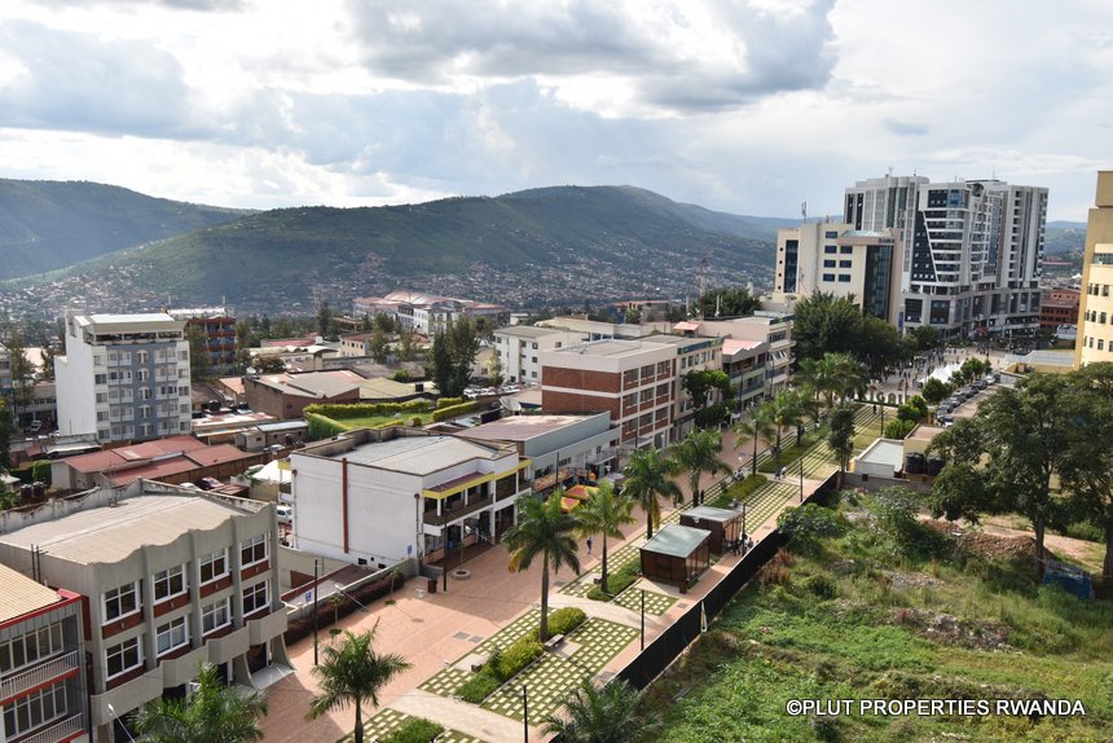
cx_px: 556
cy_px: 372
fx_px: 928
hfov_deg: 61.9
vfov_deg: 43.6
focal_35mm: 30
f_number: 8
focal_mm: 20
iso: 100
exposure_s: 1/160
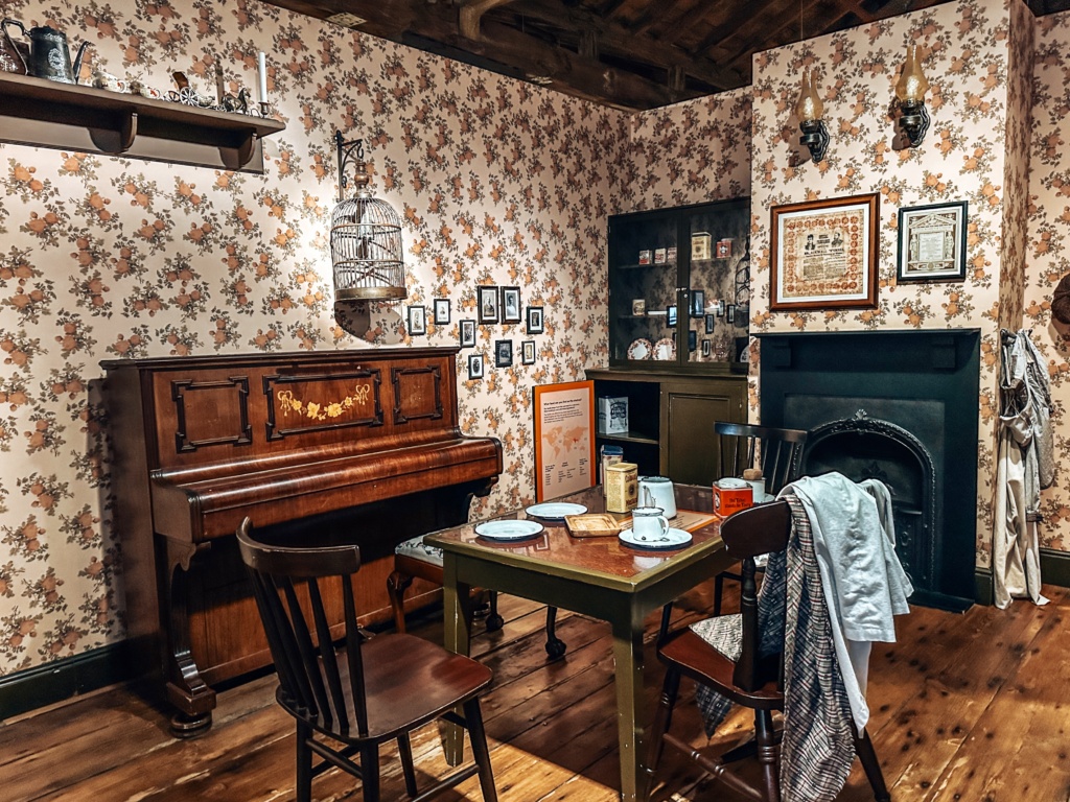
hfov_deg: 71.6
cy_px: 401
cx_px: 535
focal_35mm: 24
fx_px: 742
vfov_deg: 56.8
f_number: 1.8
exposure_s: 1/35
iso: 1000
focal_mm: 6.86
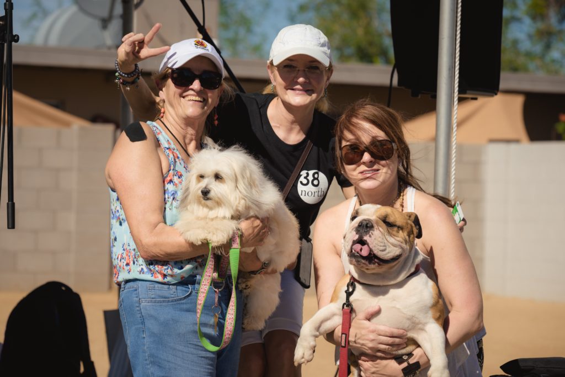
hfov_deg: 14.2
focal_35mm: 145
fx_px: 2276
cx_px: 282
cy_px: 188
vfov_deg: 9.5
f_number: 6.3
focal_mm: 145
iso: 90
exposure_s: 1/1250
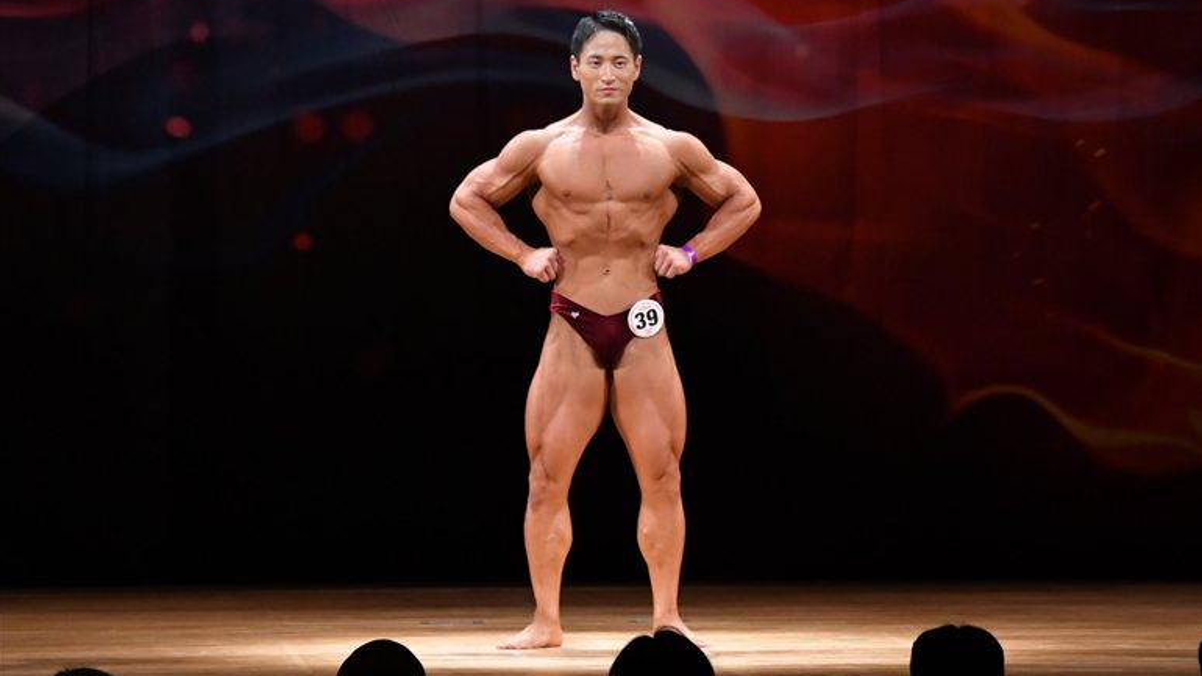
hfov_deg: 9.1
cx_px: 603
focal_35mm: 237
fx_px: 7553
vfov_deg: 5.1
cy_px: 329
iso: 4000
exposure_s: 1/400
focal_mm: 150
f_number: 5.6
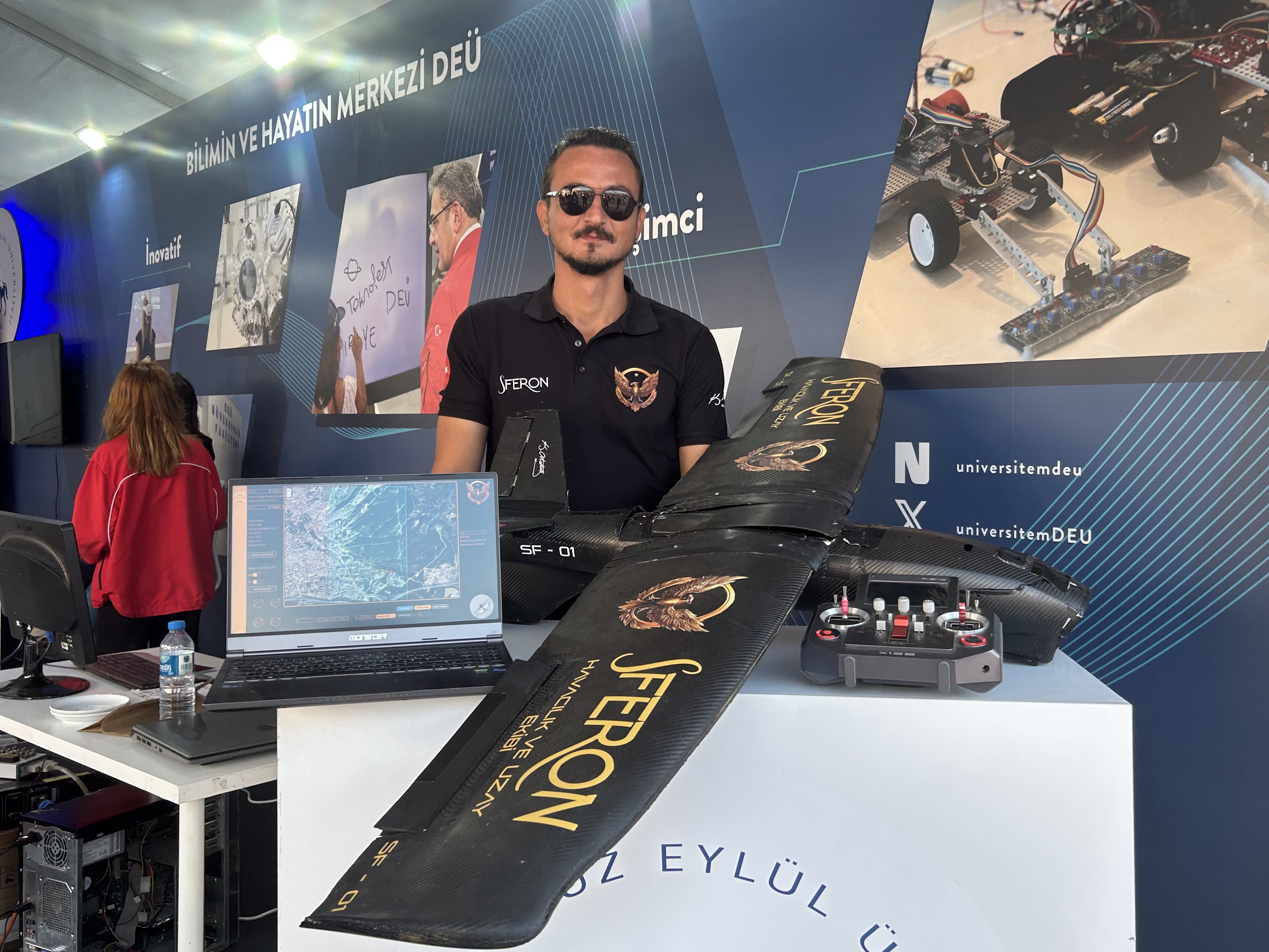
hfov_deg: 56.8
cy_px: 440
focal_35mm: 32
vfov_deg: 44.1
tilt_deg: -0.3
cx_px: 634
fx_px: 1173
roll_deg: -1.5
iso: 50
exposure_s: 1/100
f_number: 1.5
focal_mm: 5.7
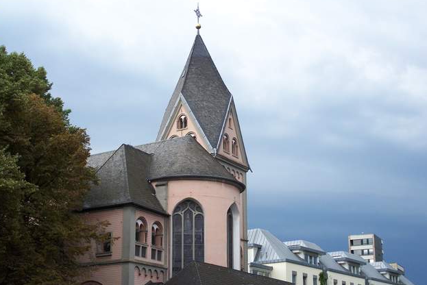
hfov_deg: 31.9
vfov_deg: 21.6
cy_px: 156
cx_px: 211
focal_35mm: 63
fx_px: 748
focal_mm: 12.6
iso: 160
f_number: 3.2
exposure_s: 1/50
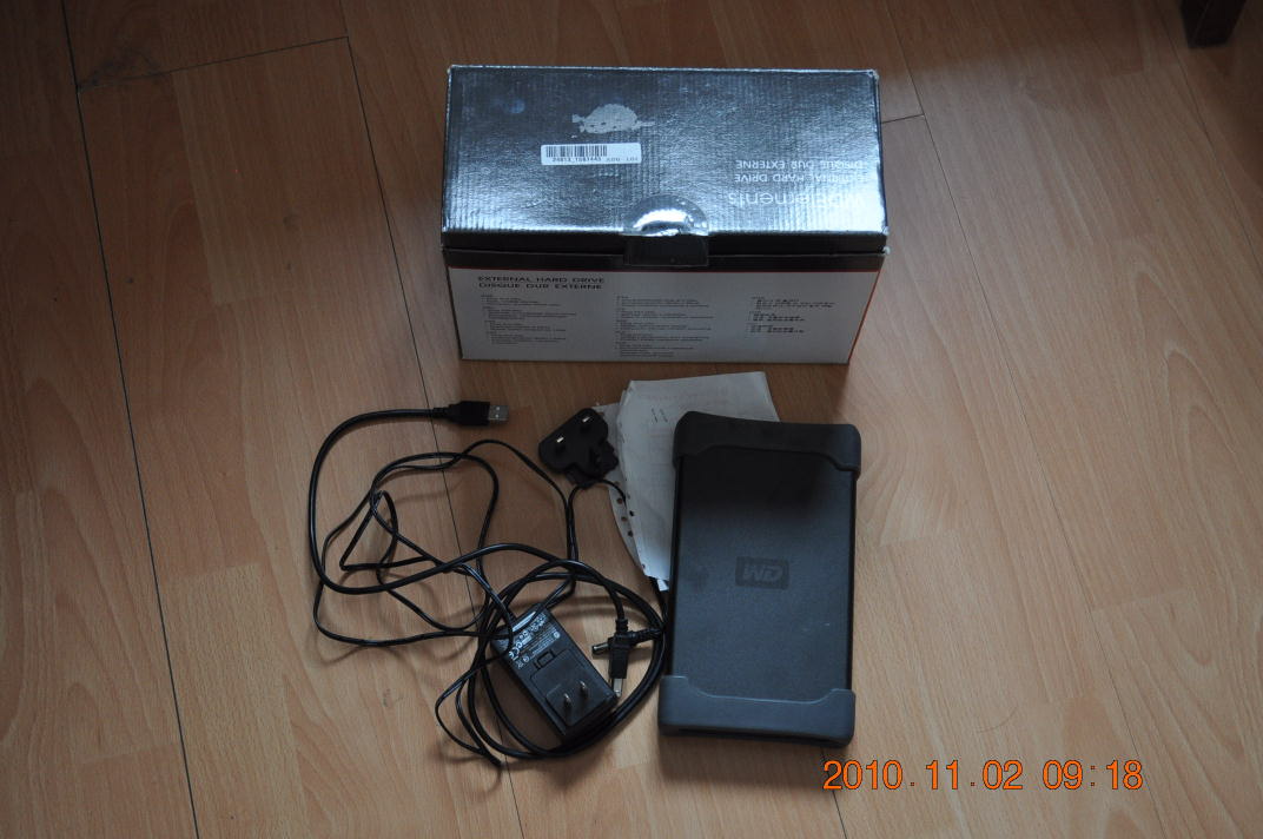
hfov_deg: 37.9
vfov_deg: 25.7
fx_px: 1840
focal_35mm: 52
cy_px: 420
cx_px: 632
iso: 640
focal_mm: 35
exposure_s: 1/60
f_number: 5
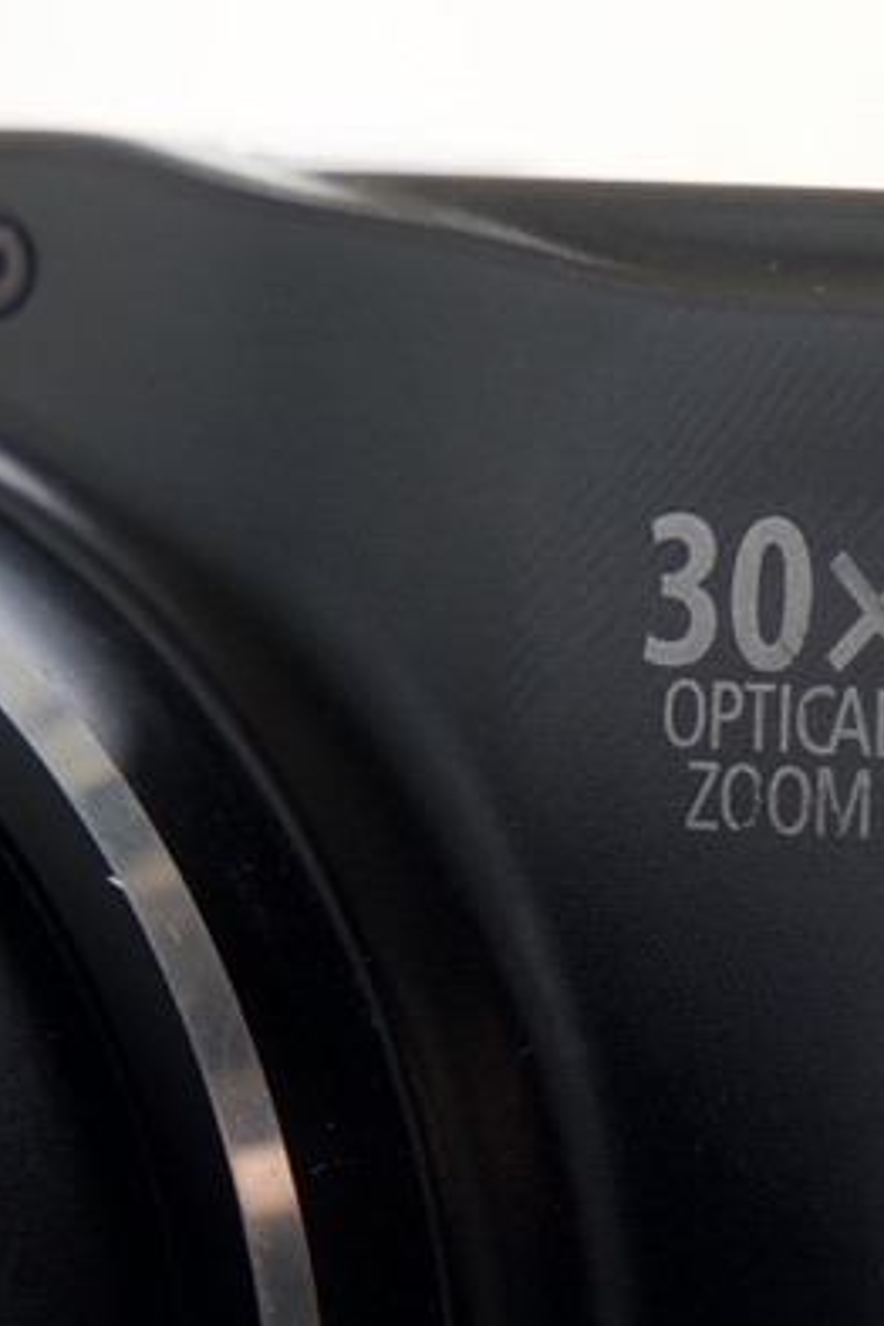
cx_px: 1026
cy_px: 1228
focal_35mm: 290
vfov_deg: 7.1
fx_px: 10681
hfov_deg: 4.7
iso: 500
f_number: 6.3
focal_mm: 70
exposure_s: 1/160
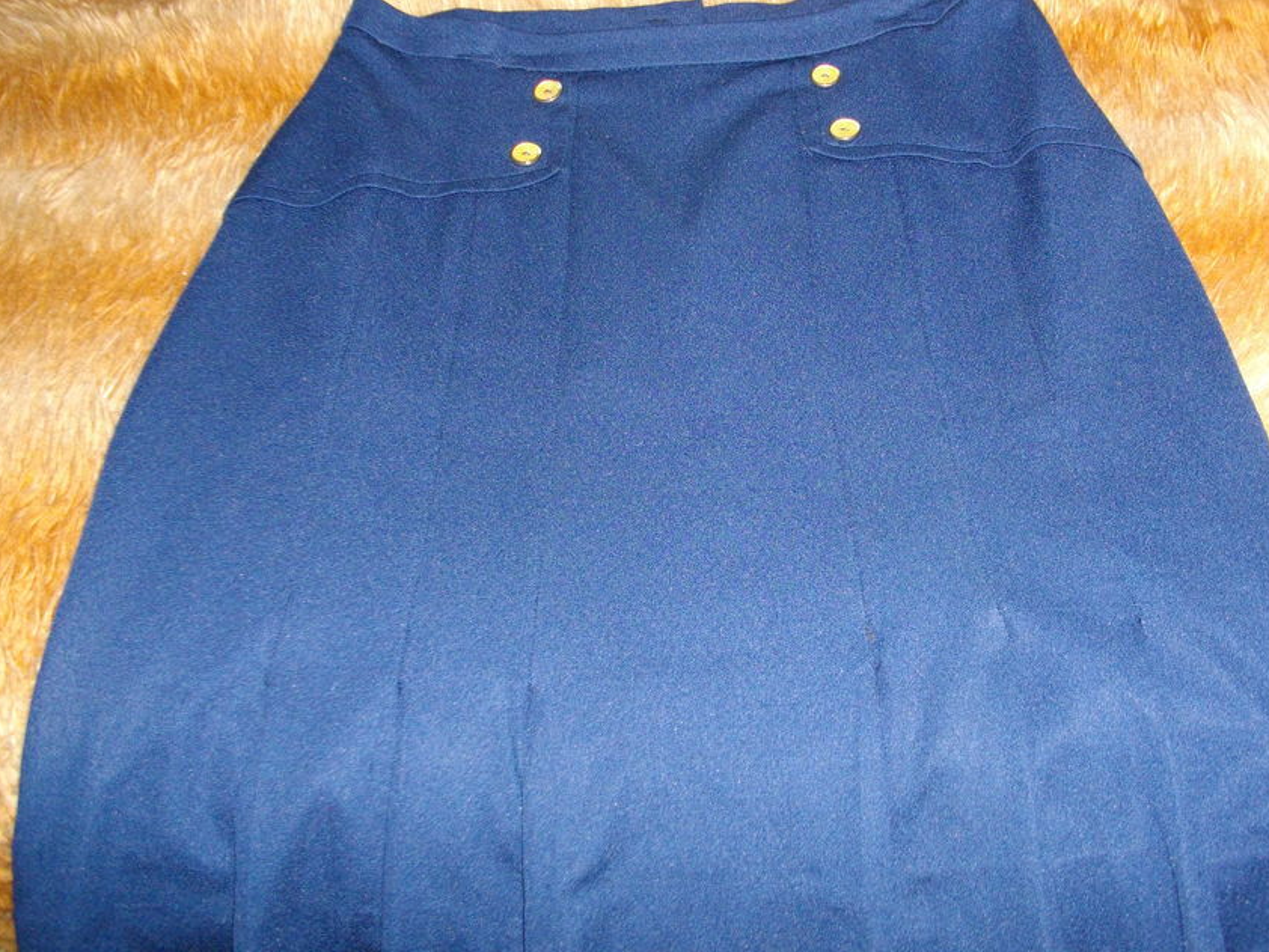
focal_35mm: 38
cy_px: 468
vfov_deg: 37.7
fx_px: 1393
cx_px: 701
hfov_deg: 48.9
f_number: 2.9
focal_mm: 5.7
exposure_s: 1/50
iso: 200
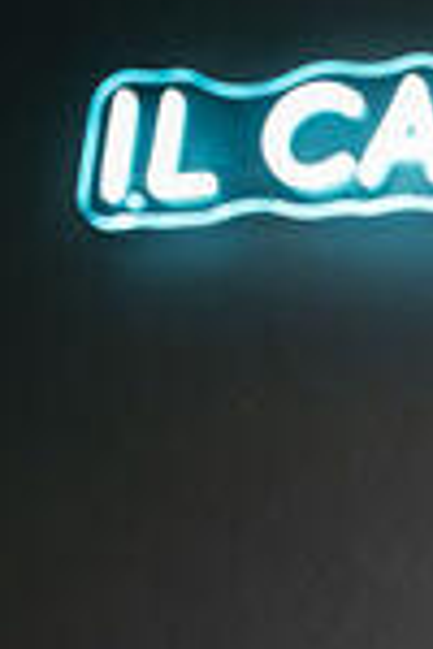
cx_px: 855
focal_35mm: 194
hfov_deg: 6.9
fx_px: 3493
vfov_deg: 10.4
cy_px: 848
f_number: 2.8
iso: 320
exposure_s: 1/125
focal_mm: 48.4
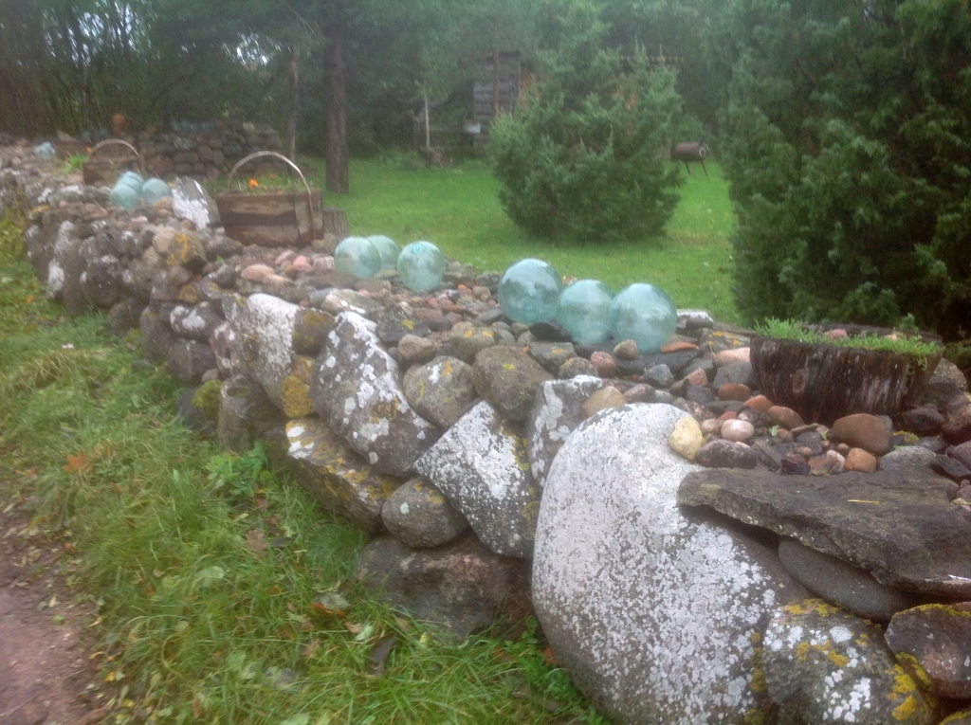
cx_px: 486
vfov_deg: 40.6
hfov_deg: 52.7
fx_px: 980
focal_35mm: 35
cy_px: 362
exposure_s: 1/120
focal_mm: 4.28
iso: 64
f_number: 2.4
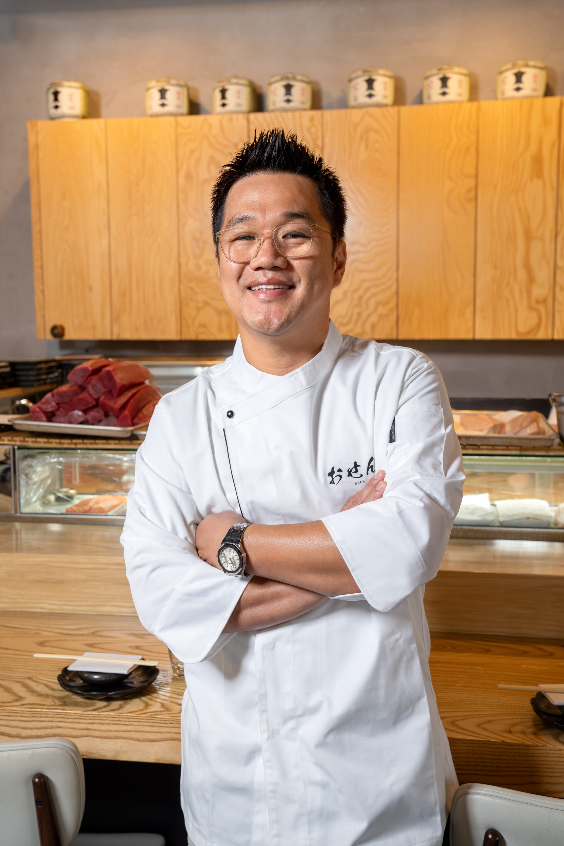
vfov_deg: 47.4
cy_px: 423
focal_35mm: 41
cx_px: 282
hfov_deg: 32.6
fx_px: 963
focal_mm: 41
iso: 400
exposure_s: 1/30
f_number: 5.6
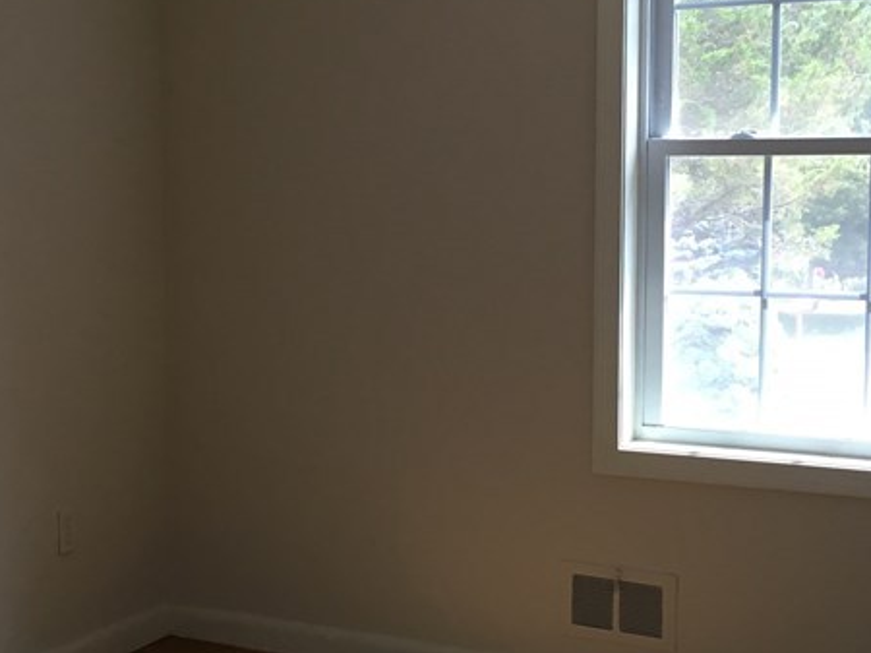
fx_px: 1660
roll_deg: +0.8
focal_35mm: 66
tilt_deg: -4.4
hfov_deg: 29.1
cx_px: 267
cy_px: 314
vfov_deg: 22.2
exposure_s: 1/40
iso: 32
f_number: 2.2
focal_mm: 4.15
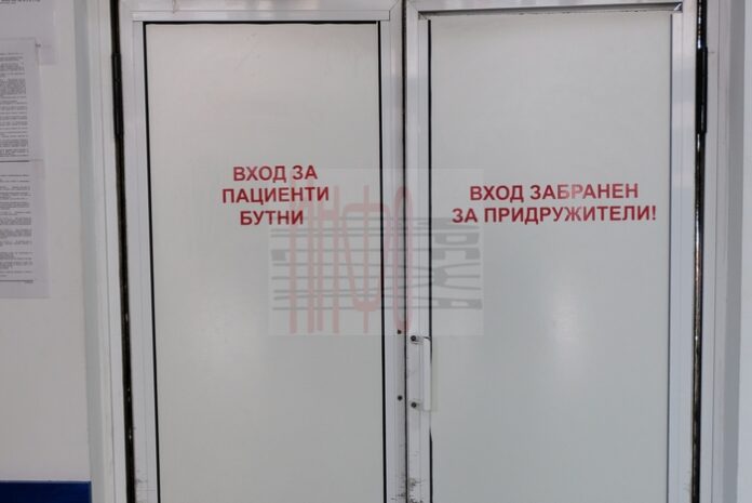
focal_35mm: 51
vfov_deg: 26.5
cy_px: 252
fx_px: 1066
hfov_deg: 38.9
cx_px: 376
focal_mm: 34
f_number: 5
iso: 2500
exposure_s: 1/60
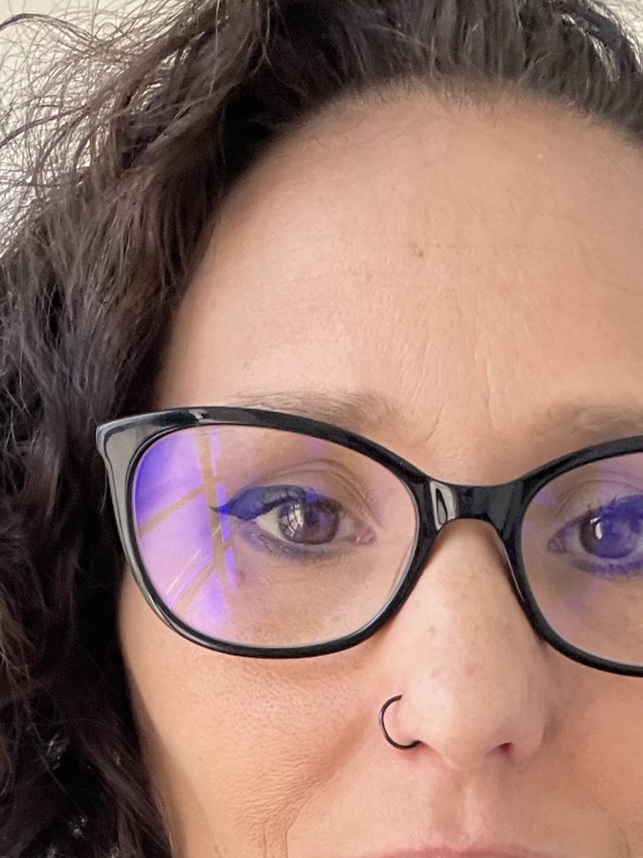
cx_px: 393
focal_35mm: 68
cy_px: 899
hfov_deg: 21.6
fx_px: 1684
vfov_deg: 26.7
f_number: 2.2
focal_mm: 2.71
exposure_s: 1/60
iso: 320
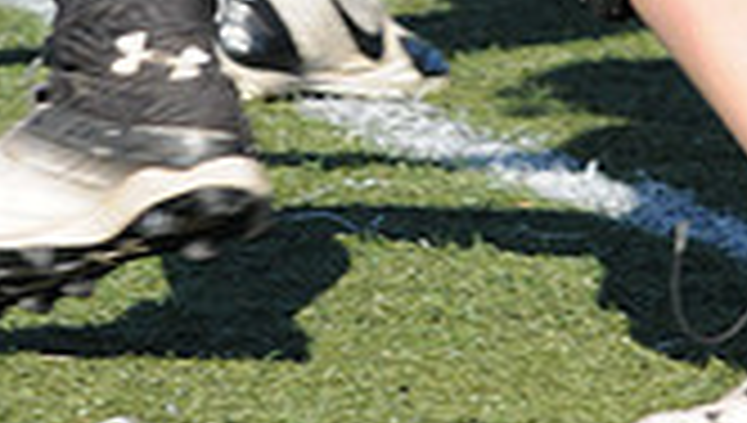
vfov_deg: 0.7
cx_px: 452
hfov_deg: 1.3
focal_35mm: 1641
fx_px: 32556
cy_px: -864
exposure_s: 1/500
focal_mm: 300
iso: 200
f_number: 7.1
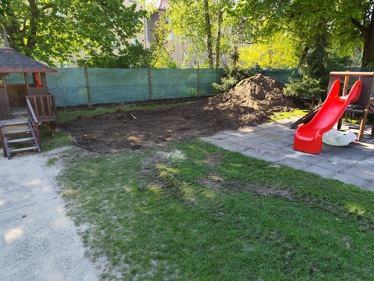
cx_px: 187
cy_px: 140
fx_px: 248
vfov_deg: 58.9
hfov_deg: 73.9
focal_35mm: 23
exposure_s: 1/144
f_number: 1.65
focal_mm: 6.19
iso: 50
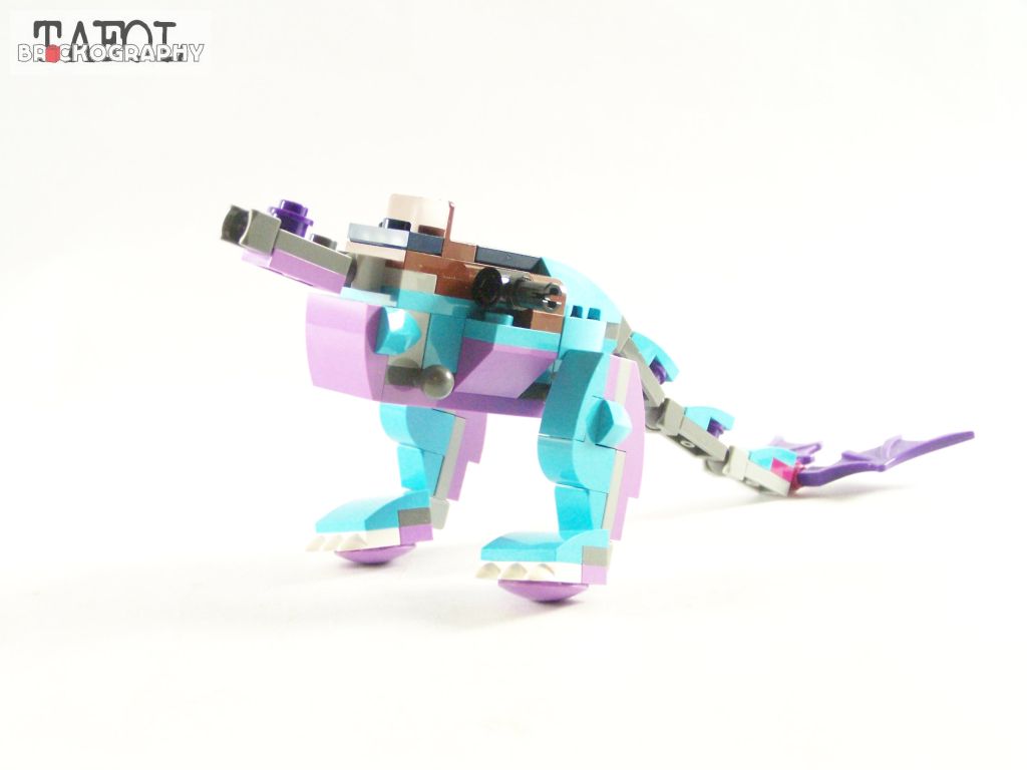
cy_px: 385
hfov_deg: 30.3
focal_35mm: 64
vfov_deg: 22.9
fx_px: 1899
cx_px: 514
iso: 400
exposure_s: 1/60
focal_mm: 10.7
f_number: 3.2
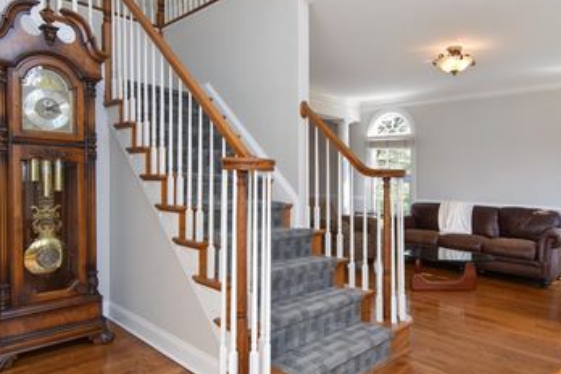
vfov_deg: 53.6
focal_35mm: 24
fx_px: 370
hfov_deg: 74.3
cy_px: 177
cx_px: 301
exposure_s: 1/80
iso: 640
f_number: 8
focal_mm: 11
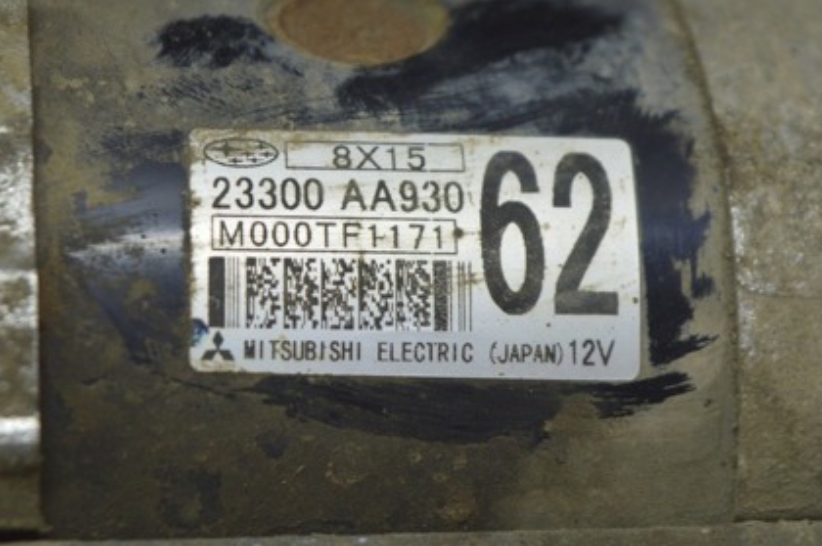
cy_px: 195
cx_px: 397
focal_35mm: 126
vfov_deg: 10.9
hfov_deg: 16.3
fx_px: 2868
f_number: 5.6
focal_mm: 55
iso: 400
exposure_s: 1/40
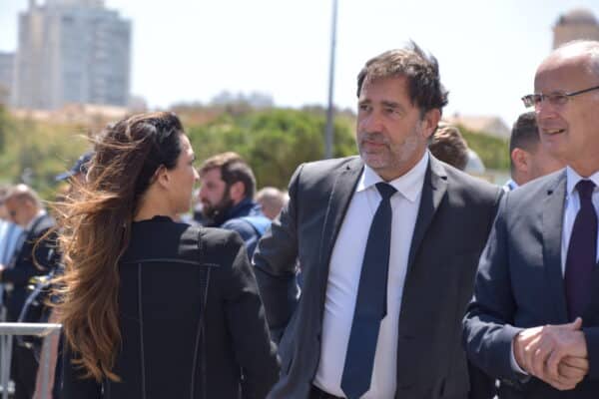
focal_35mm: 174
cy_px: 200
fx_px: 2895
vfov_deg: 7.9
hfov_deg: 11.8
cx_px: 300
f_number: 7.1
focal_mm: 116
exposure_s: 1/200
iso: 100
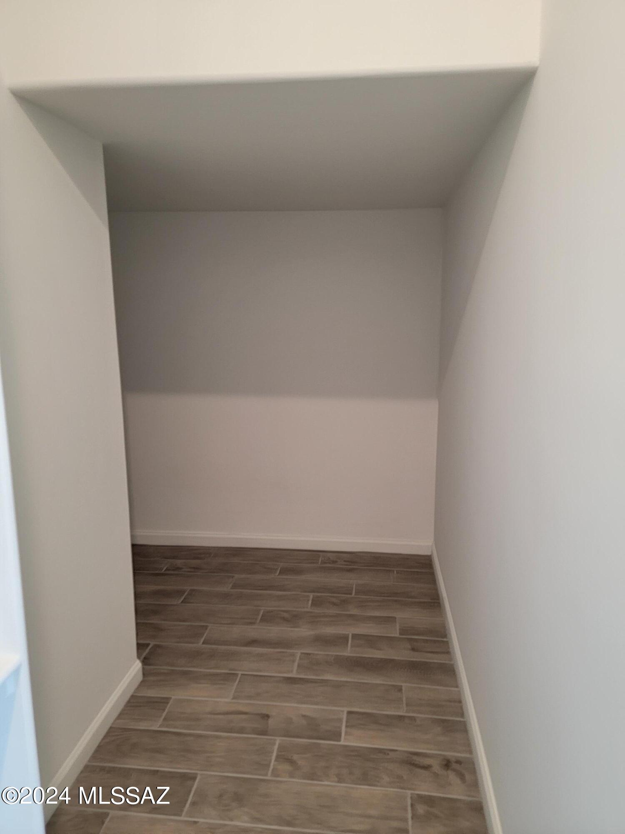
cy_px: 417
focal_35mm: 24
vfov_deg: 71.6
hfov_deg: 56.8
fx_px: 578
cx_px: 312
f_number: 1.8
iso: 200
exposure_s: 1/40
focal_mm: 6.7
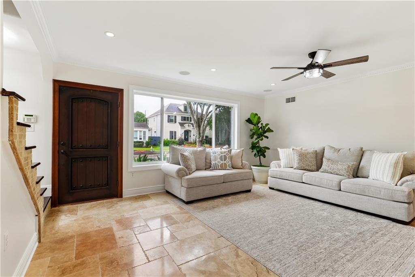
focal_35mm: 16
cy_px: 138
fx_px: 184
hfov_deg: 96.8
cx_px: 208
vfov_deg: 73.7
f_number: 16
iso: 400
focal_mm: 16
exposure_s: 1/6
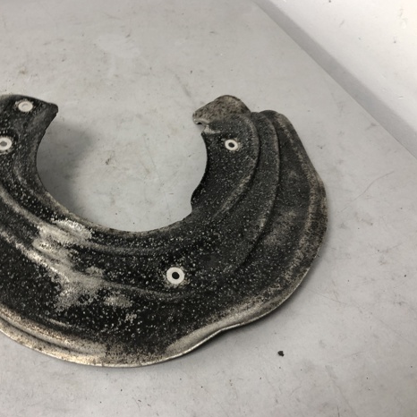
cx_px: 150
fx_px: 463
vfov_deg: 48.5
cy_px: 208
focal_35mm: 34
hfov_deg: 47.9
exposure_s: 1/20
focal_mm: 4
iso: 40
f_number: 1.8
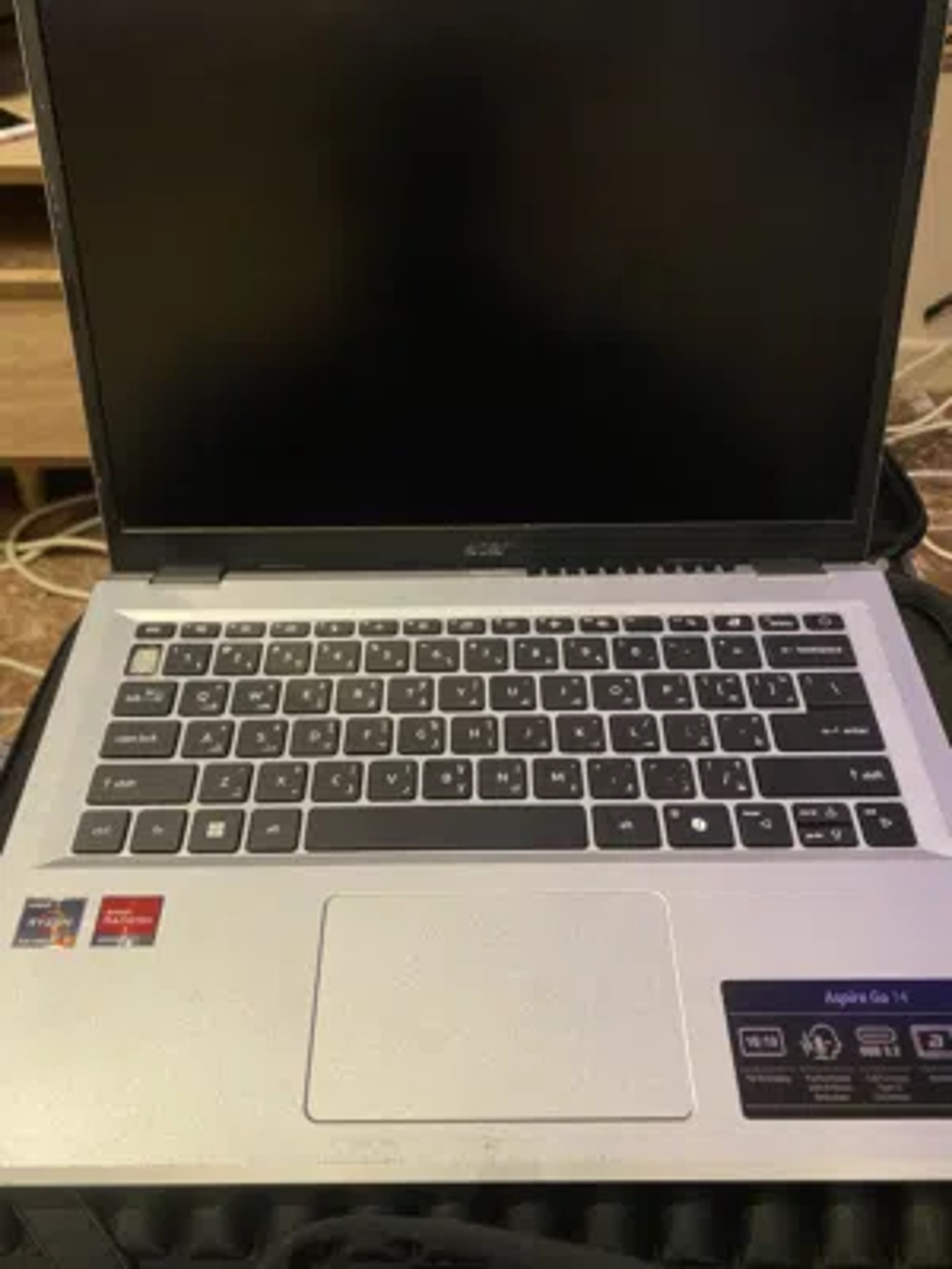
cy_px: 634
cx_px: 476
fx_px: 953
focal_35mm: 26
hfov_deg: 53.1
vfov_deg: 67.3
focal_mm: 4.25
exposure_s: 1/40
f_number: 1.8
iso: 500
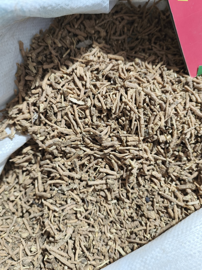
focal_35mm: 23
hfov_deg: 58.9
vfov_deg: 73.9
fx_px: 179
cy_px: 135
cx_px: 101
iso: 80
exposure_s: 1/100
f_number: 1.6
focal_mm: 5.84
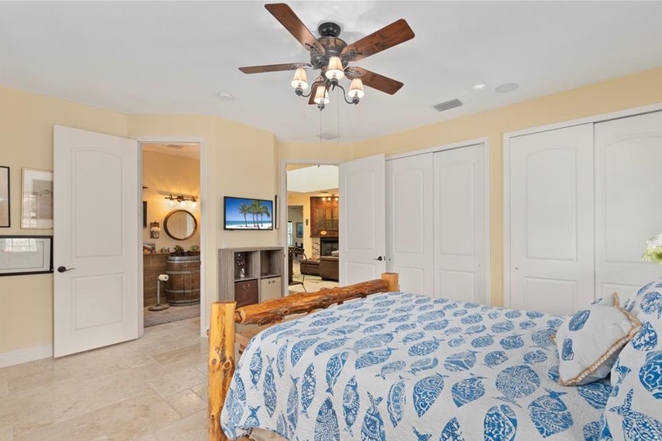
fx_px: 294
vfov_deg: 73.6
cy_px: 235
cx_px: 348
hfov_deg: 96.7
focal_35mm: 16
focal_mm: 10
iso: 320
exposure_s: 1/1.67
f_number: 8
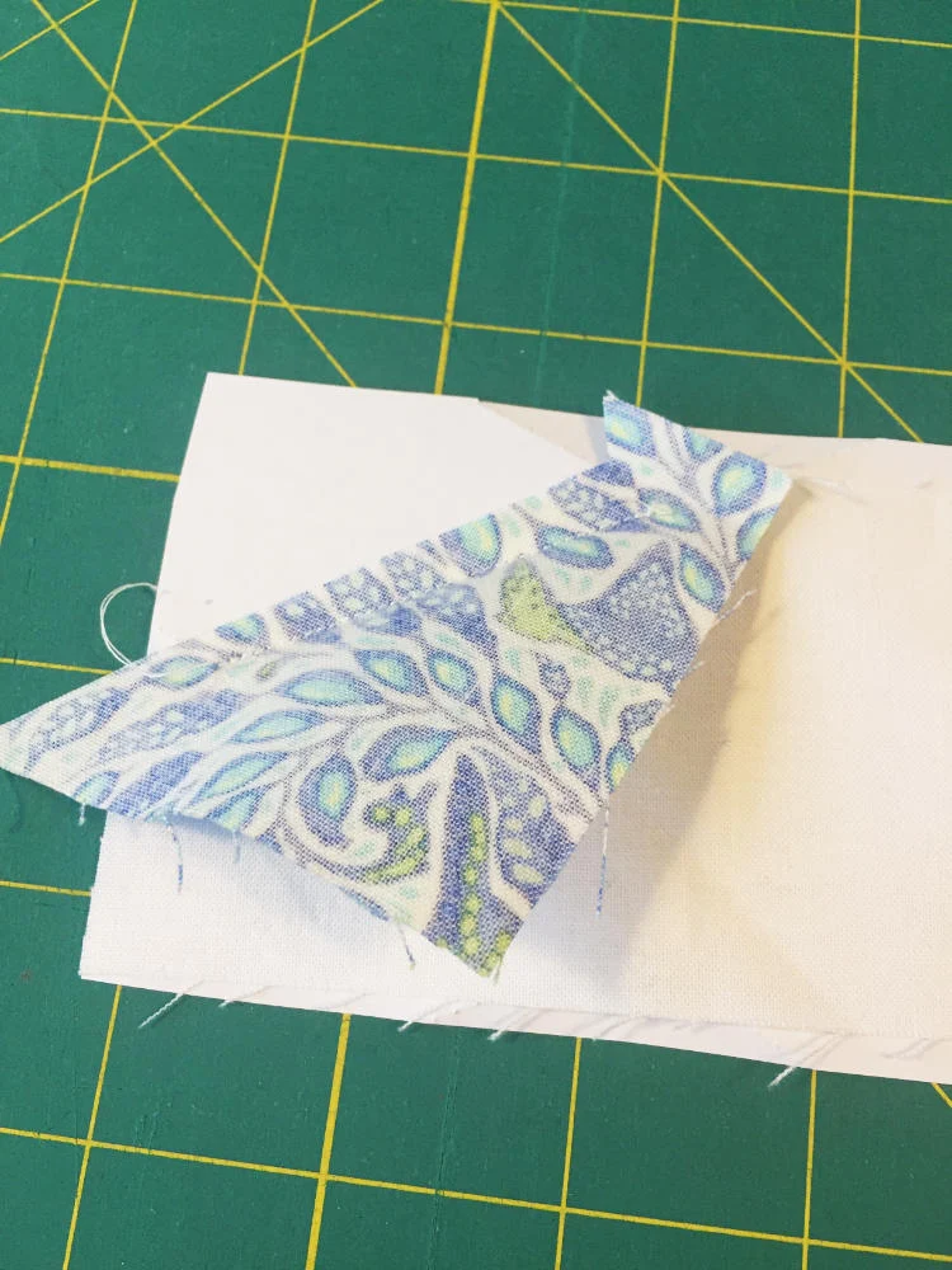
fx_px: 1063
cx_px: 476
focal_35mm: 29
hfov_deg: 48.2
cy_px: 635
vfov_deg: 61.7
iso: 64
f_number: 2.2
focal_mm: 4.2
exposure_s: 1/33
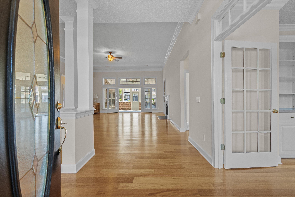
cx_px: 148
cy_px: 98
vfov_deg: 73.7
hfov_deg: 96.7
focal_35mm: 16
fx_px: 131
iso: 1000
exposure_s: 1/15
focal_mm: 16
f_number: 8
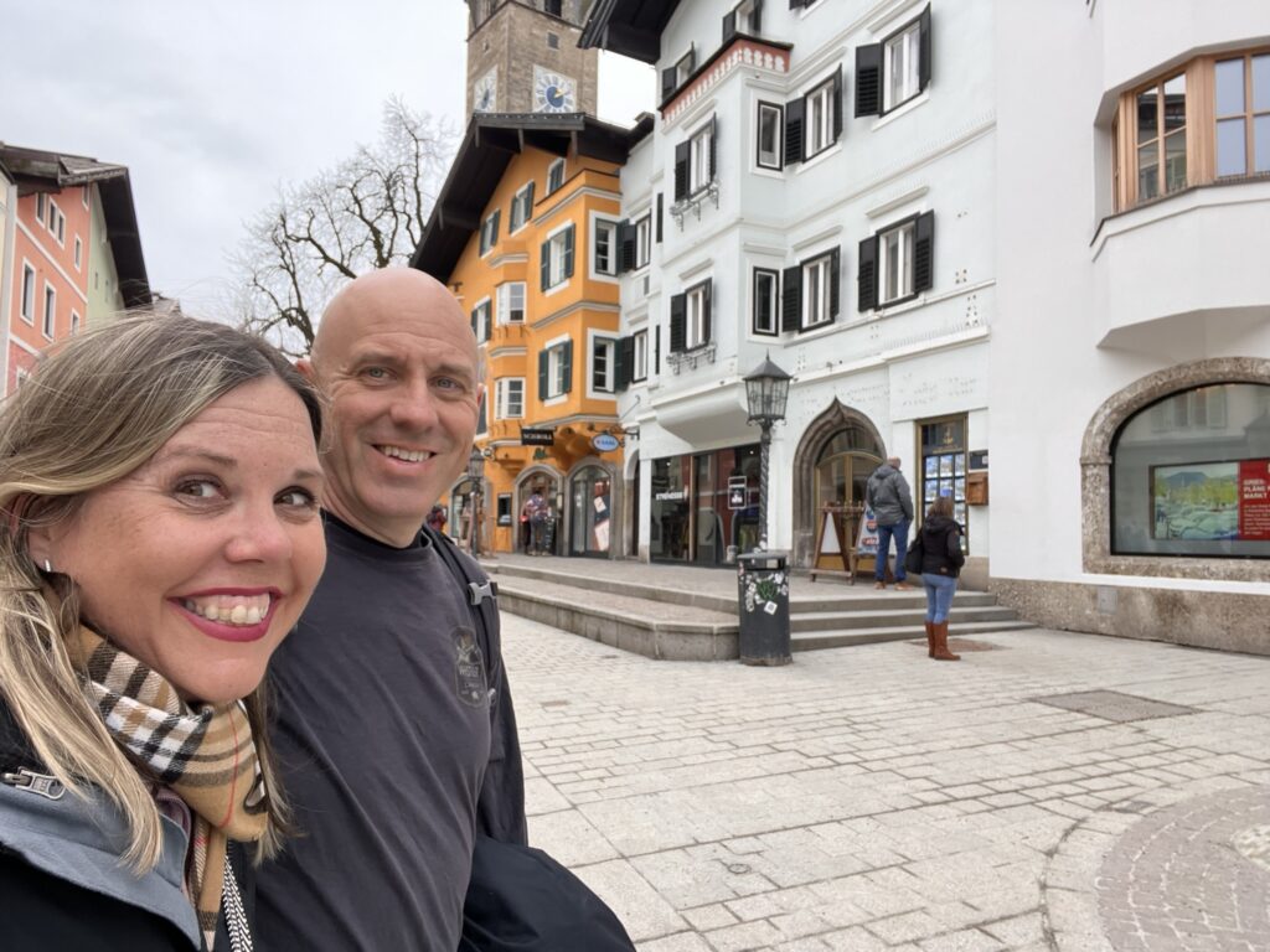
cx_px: 635
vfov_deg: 58.9
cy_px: 476
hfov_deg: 73.9
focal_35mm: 23
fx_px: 844
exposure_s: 1/197
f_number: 2.2
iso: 32
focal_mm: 2.71
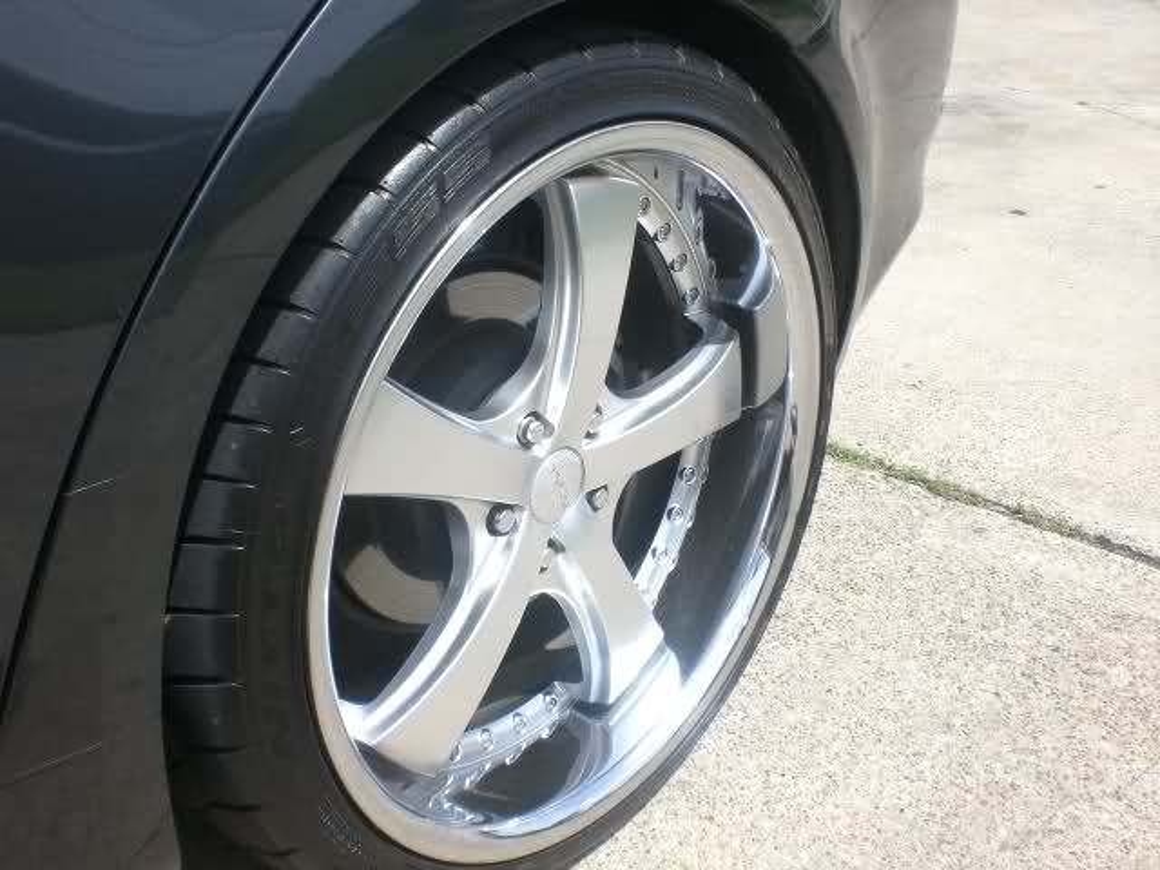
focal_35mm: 38
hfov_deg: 49.0
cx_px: 580
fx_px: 1273
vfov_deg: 37.7
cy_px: 435
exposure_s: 1/320
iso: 50
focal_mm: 6.3
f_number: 4.4
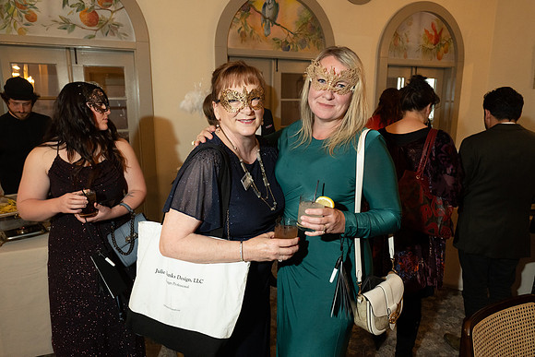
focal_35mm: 24
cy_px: 178
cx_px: 268
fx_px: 357
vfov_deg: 53.2
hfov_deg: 73.7
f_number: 5.6
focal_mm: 24
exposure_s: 1/60
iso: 2500
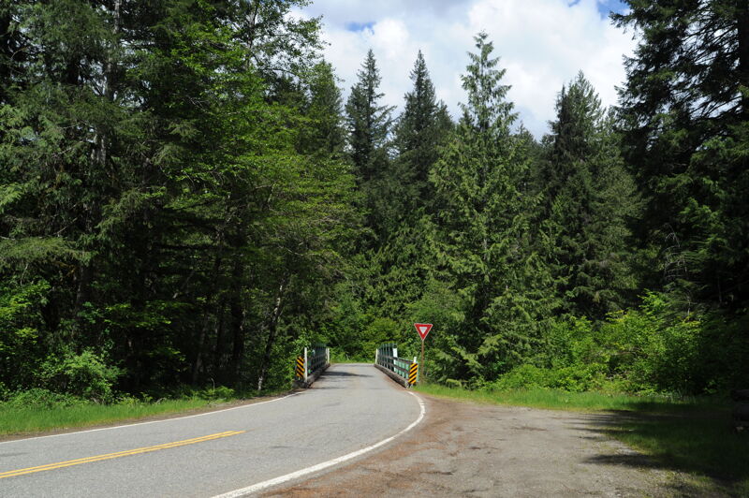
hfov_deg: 58.8
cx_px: 374
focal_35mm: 32
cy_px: 249
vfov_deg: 41.0
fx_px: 665
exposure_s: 1/250
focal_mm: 32
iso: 200
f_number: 11
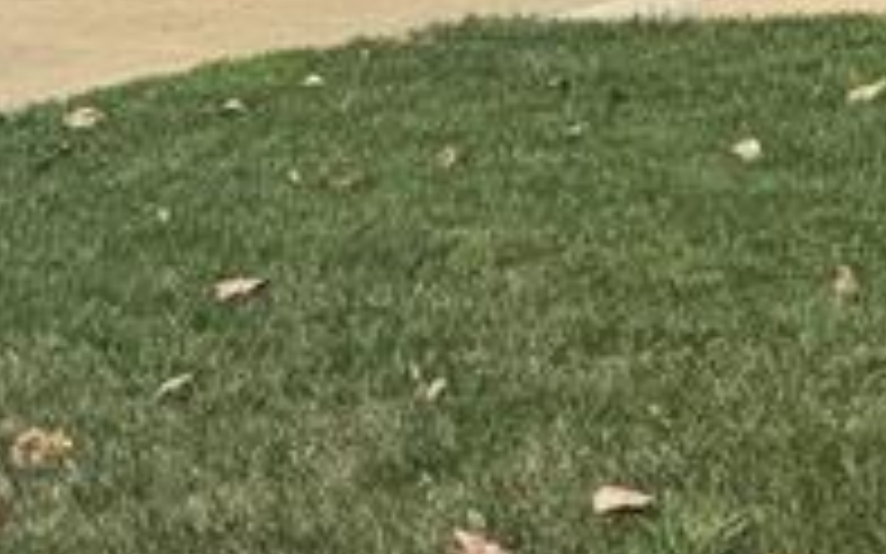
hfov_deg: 14.5
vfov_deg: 8.9
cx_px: 1421
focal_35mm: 132
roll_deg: -0.2
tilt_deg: +8.9
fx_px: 3186
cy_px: -815
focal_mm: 6.76
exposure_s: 1/5814
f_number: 1.78
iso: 80
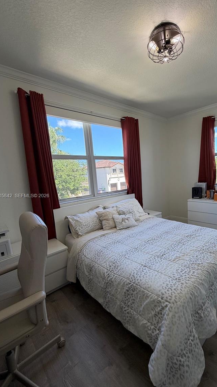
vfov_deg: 99.4
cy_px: 196
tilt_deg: -8.7
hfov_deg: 65.8
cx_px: 139
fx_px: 164
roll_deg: +3.6
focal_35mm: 16
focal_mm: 2.22
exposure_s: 1/120
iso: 80
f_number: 2.2
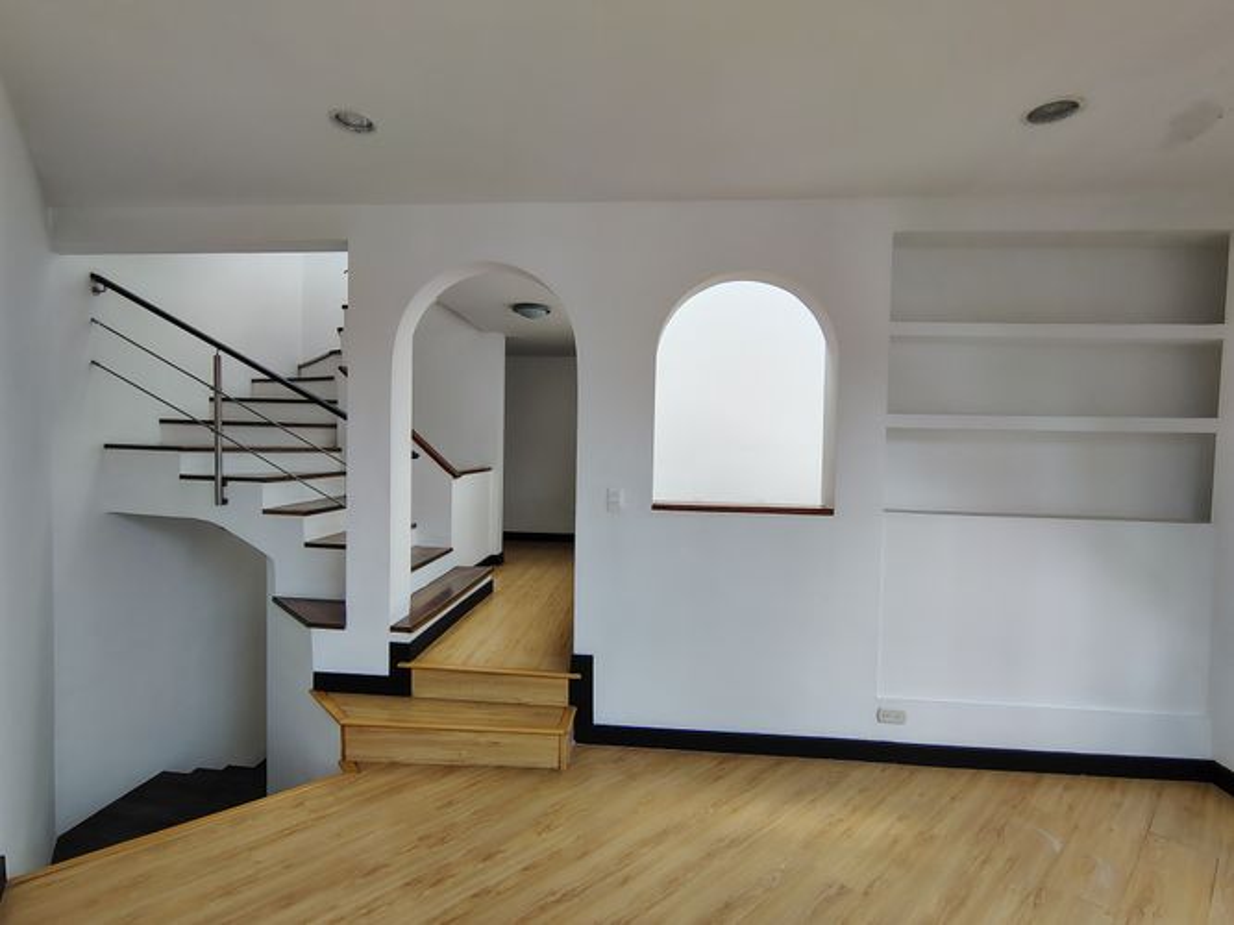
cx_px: 617
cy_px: 462
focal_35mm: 16
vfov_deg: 78.1
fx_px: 570
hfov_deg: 94.5
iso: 100
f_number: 2.2
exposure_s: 1/222
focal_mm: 2.13
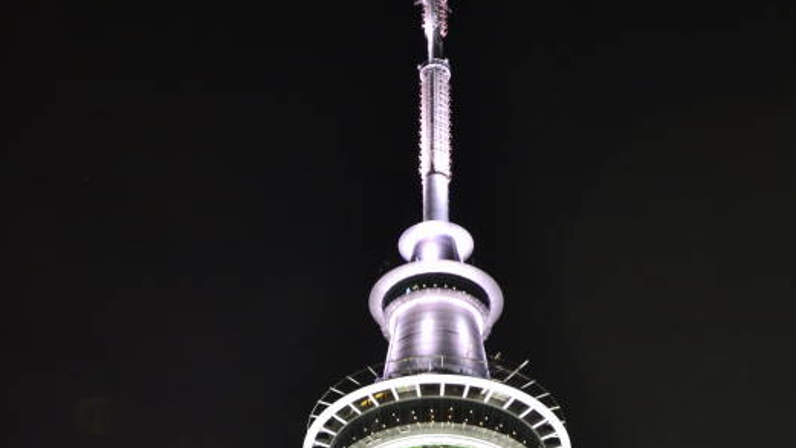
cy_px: 483
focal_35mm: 111
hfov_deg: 19.3
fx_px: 2343
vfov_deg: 10.8
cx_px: 403
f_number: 5.3
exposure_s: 1/2.5
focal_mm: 46
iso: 1600
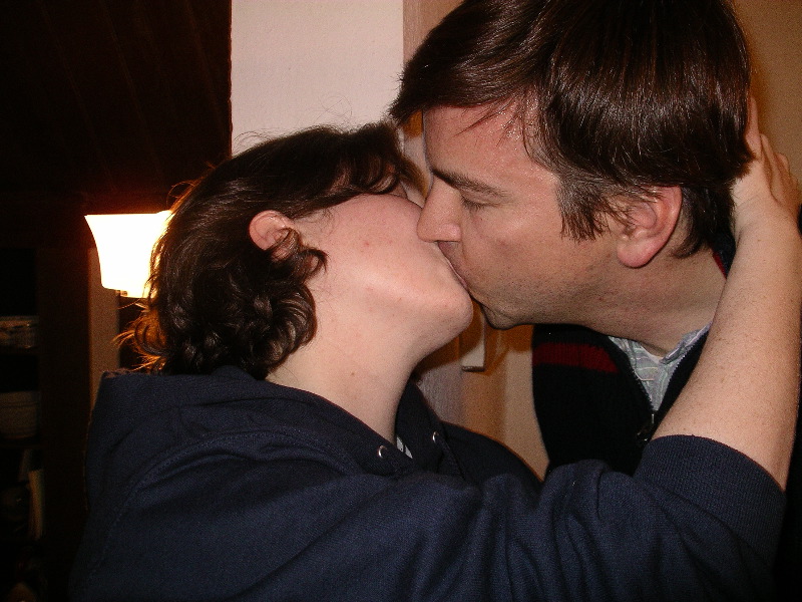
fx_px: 857
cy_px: 301
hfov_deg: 50.1
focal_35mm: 37
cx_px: 401
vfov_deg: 38.7
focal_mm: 7.8
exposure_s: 1/40
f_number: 2.8
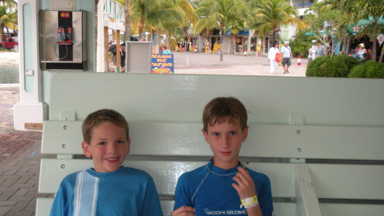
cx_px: 191
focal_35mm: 40
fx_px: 407
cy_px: 92
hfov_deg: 50.5
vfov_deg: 29.6
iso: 64
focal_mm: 6.3
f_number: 3.5
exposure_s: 1/79
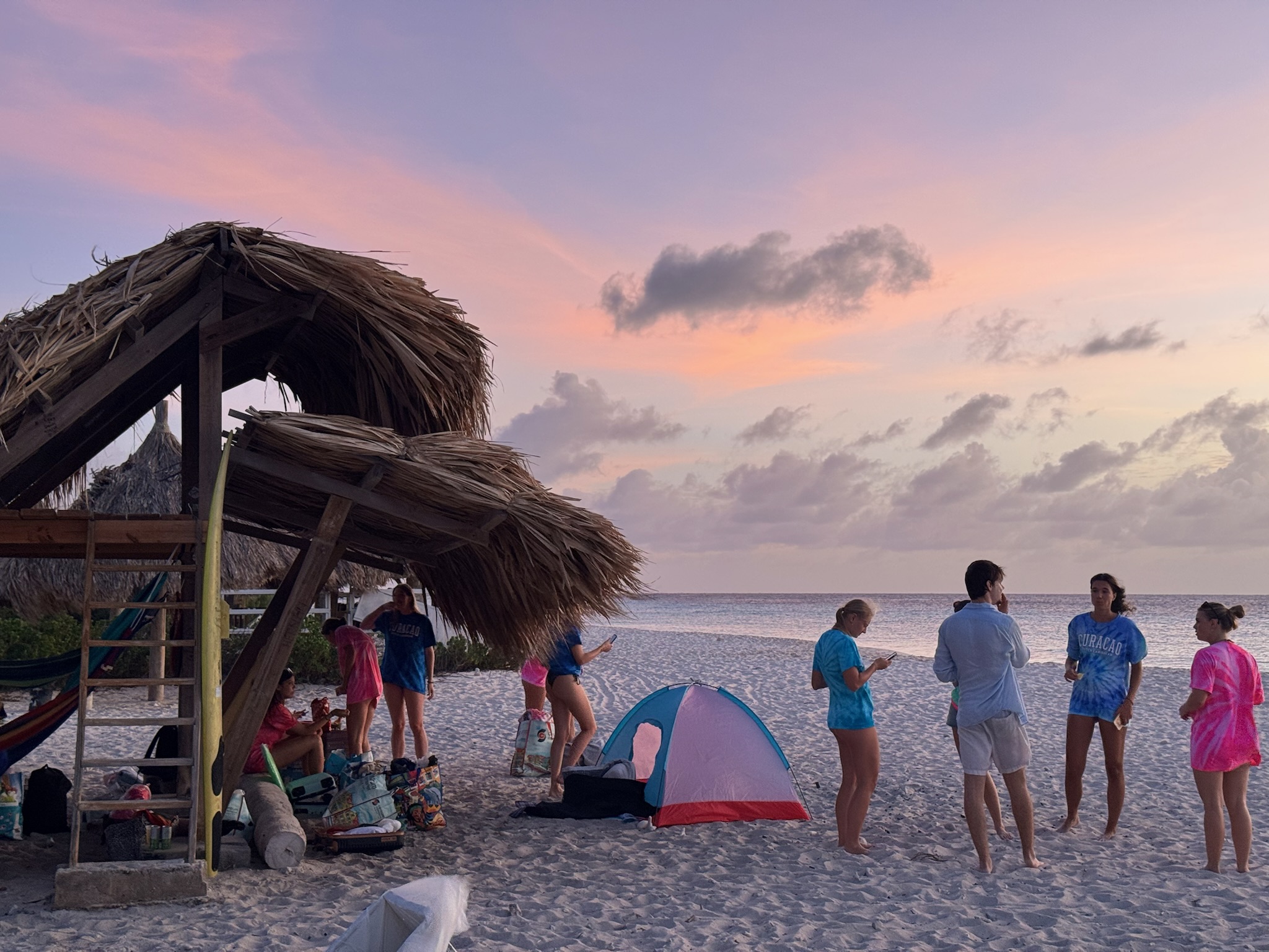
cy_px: 476
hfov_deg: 39.7
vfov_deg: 30.3
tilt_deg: +4.2
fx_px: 1760
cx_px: 634
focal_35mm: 48
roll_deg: +0.5
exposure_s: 1/65
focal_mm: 6.76
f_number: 1.78
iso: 100
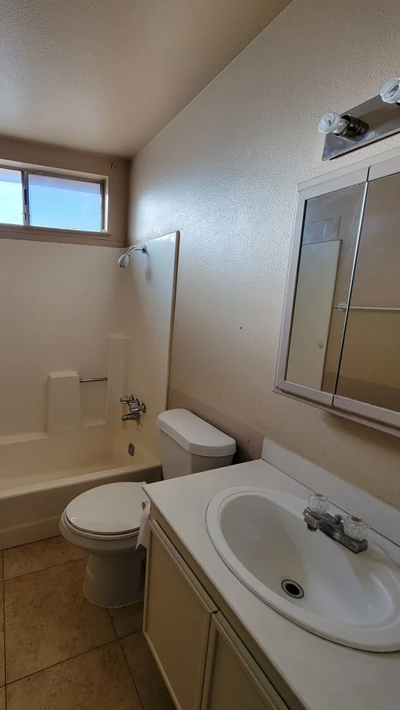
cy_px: 364
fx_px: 283
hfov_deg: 68.1
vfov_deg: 103.0
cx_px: 126
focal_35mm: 15
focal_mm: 2.2
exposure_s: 1/120
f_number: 2.2
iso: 64
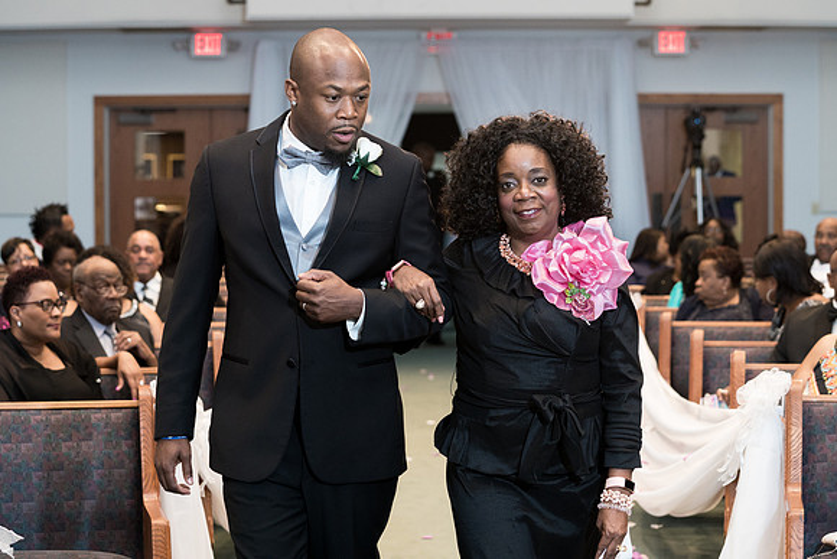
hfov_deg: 25.8
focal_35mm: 79
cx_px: 443
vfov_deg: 17.4
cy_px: 245
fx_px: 1828
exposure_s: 1/200
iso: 2000
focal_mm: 70
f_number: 4
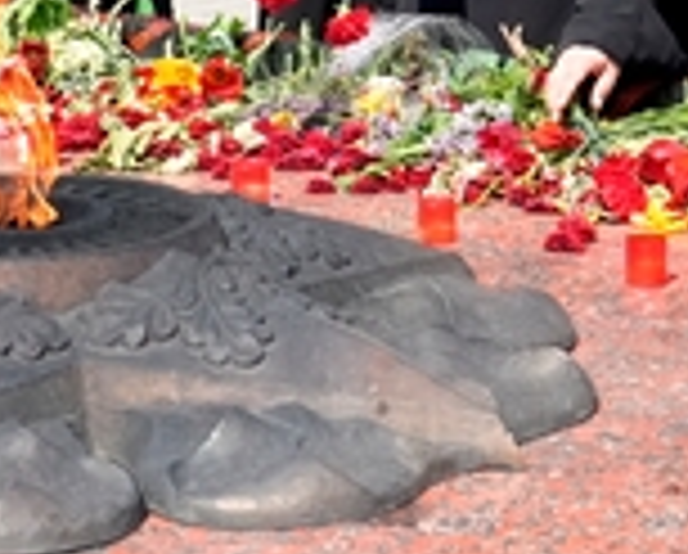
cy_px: -471
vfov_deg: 8.0
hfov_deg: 10.3
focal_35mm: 186
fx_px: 3795
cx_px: 666
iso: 3200
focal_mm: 38
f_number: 10
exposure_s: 1/2500
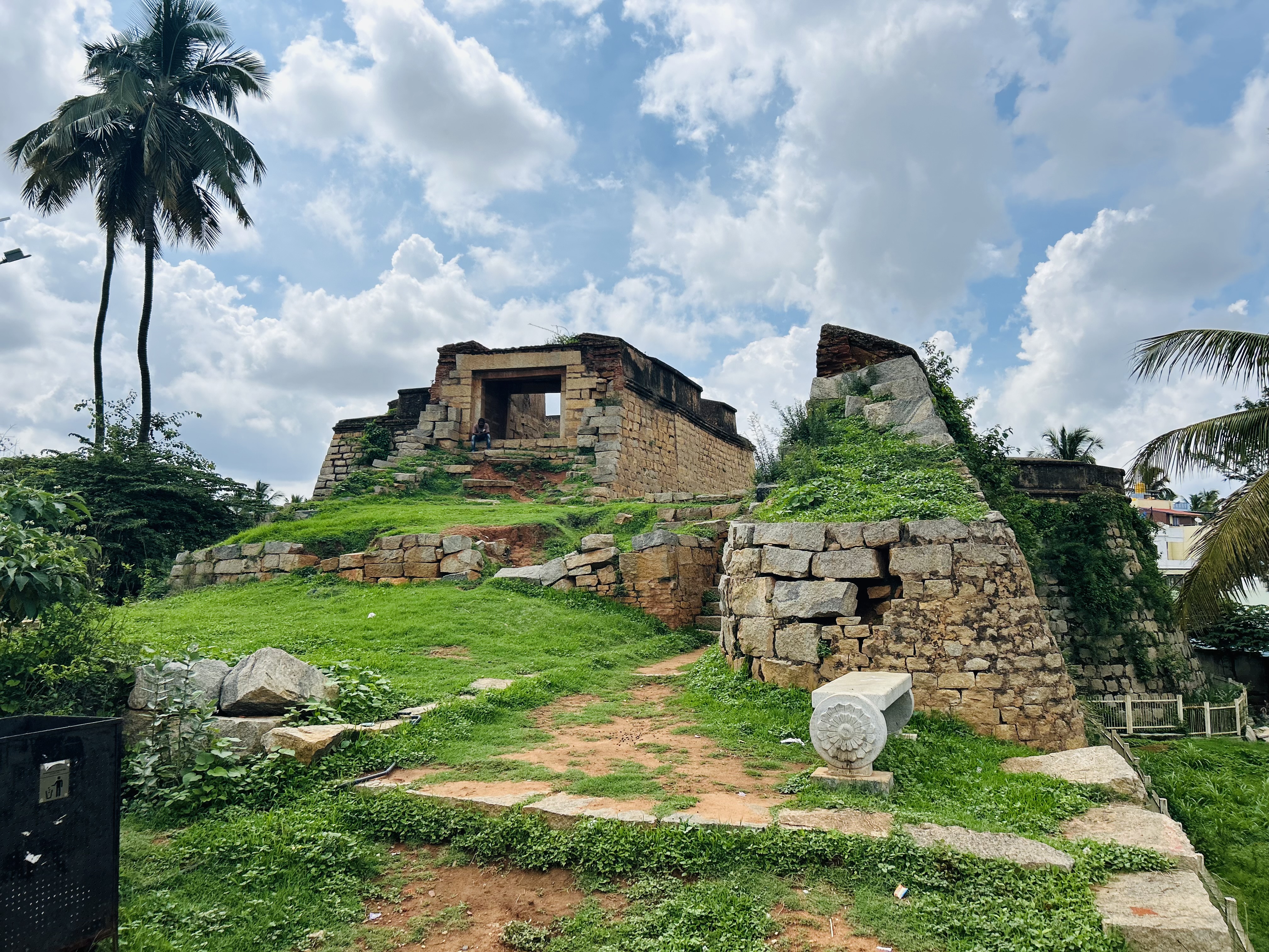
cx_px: 634
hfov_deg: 67.3
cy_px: 476
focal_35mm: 26
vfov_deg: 53.1
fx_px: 953
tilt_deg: +5.6
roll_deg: +0.9
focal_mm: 5.7
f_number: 1.5
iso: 50
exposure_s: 1/8696
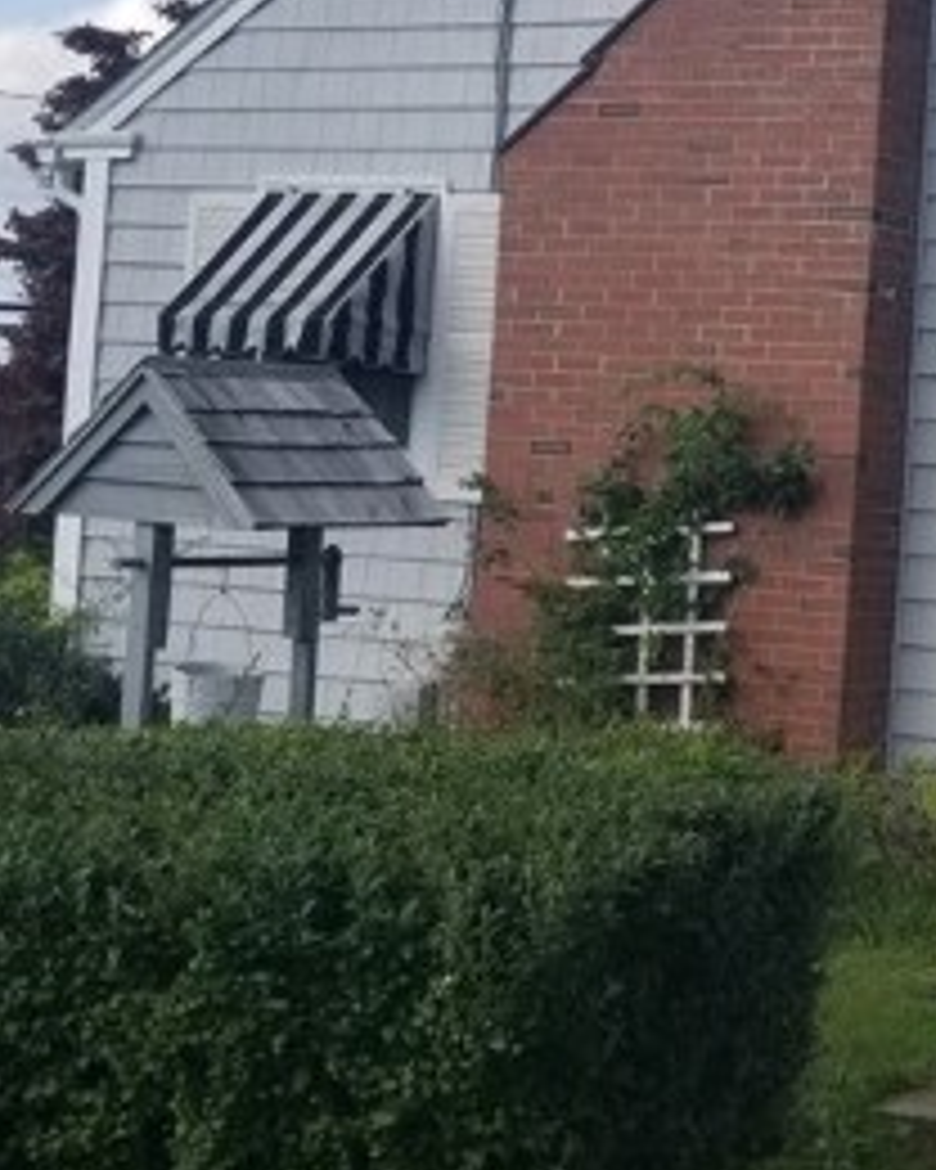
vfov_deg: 25.3
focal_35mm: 75
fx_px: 2597
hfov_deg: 19.4
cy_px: 414
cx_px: 1071
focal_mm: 4.25
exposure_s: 1/1820
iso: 50
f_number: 1.7
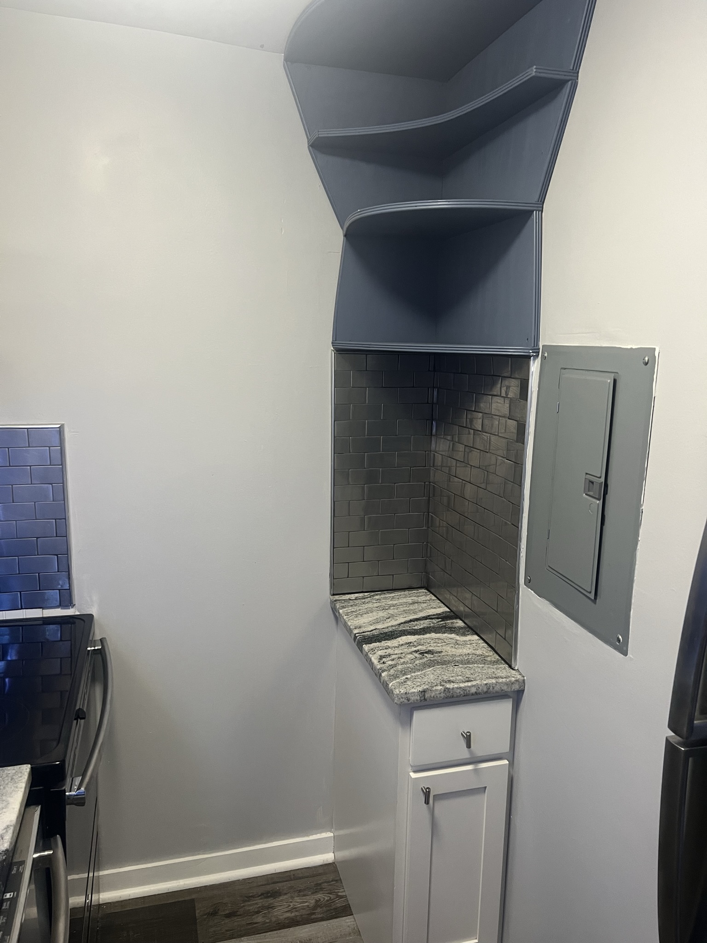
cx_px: 354
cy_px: 472
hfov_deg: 53.1
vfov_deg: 67.3
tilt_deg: -10.1
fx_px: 708
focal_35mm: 26
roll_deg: -1.0
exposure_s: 1/60
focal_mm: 5.7
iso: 200
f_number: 1.5
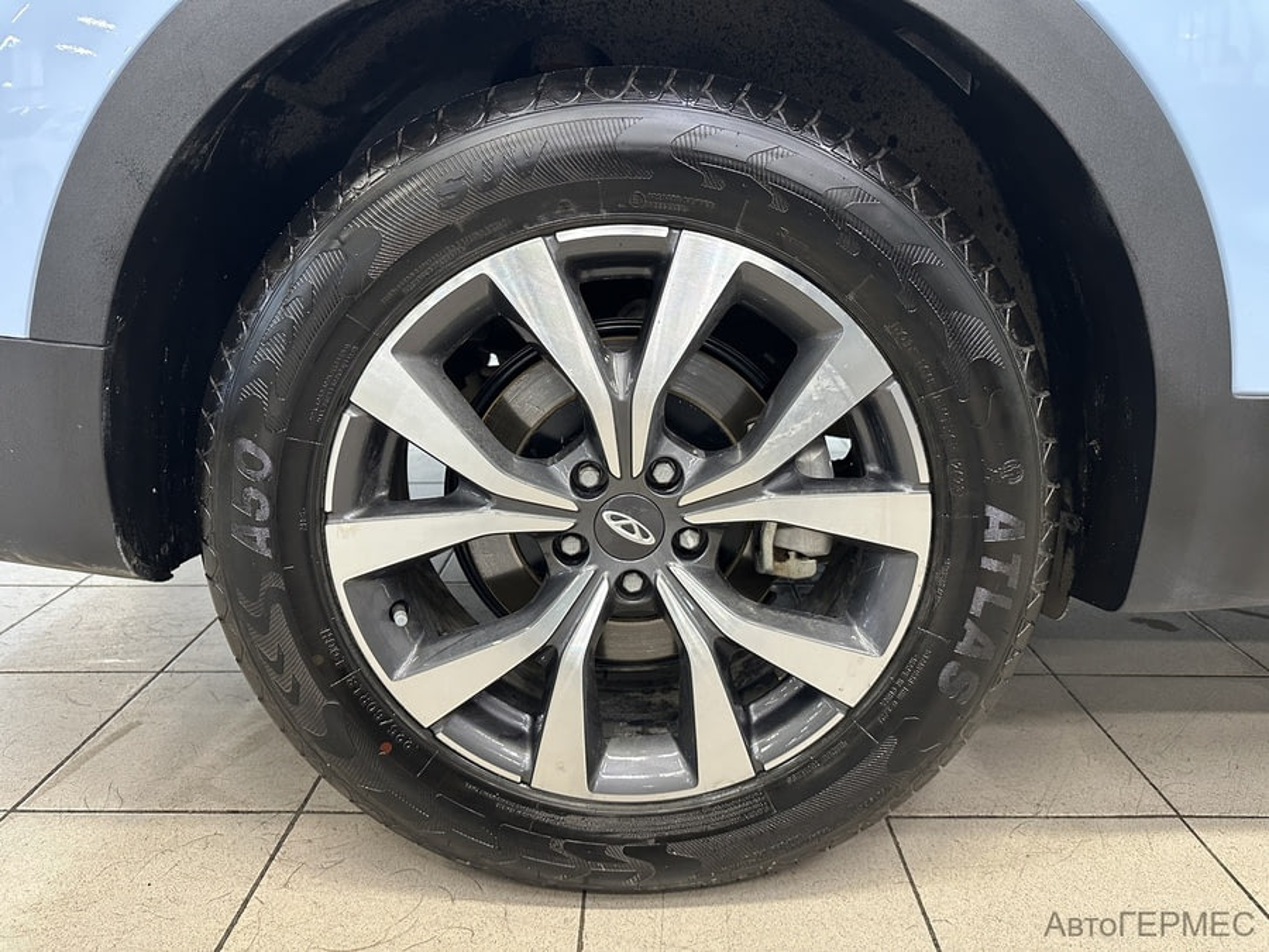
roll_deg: +0.6
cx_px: 634
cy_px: 476
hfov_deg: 71.6
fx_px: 880
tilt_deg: -13.6
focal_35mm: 24
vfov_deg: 56.8
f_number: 1.78
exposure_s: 1/50
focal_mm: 6.86
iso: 320
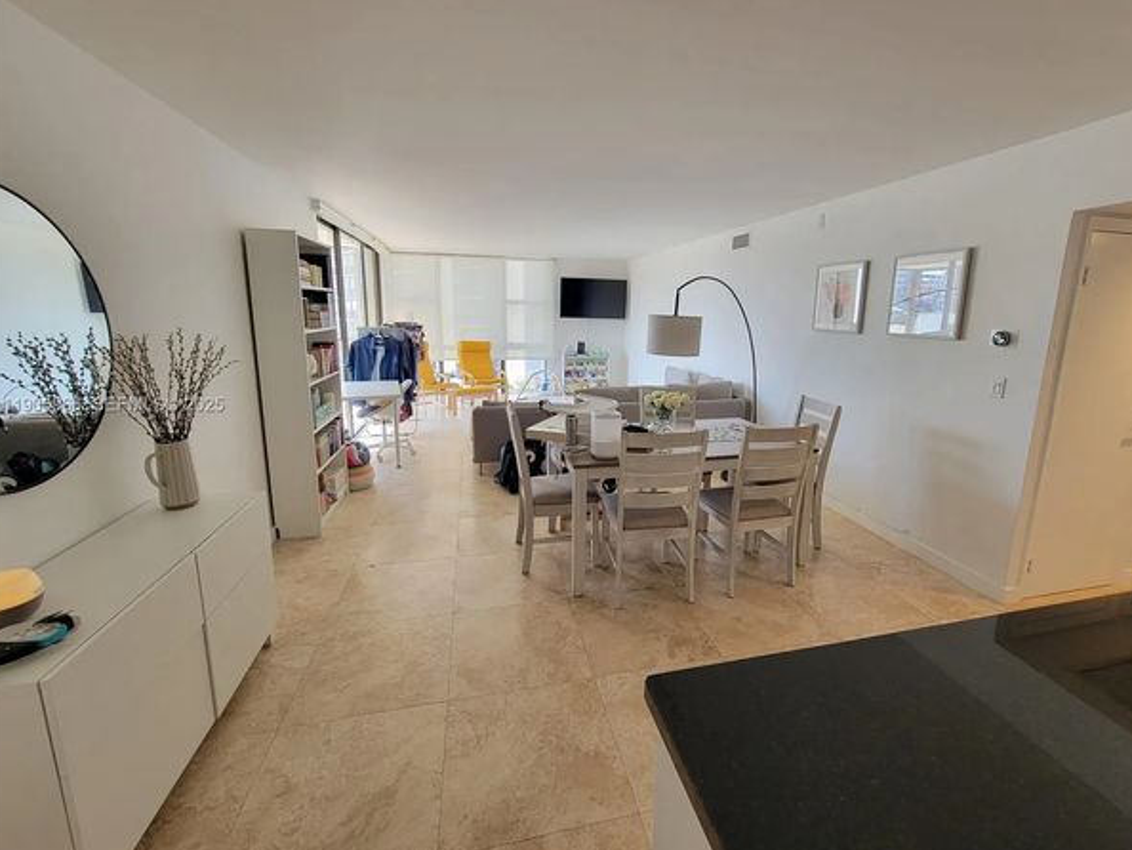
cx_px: 596
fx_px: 458
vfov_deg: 85.7
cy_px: 406
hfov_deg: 101.9
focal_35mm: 14
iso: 80
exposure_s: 1/60
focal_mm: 2.2
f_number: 2.2
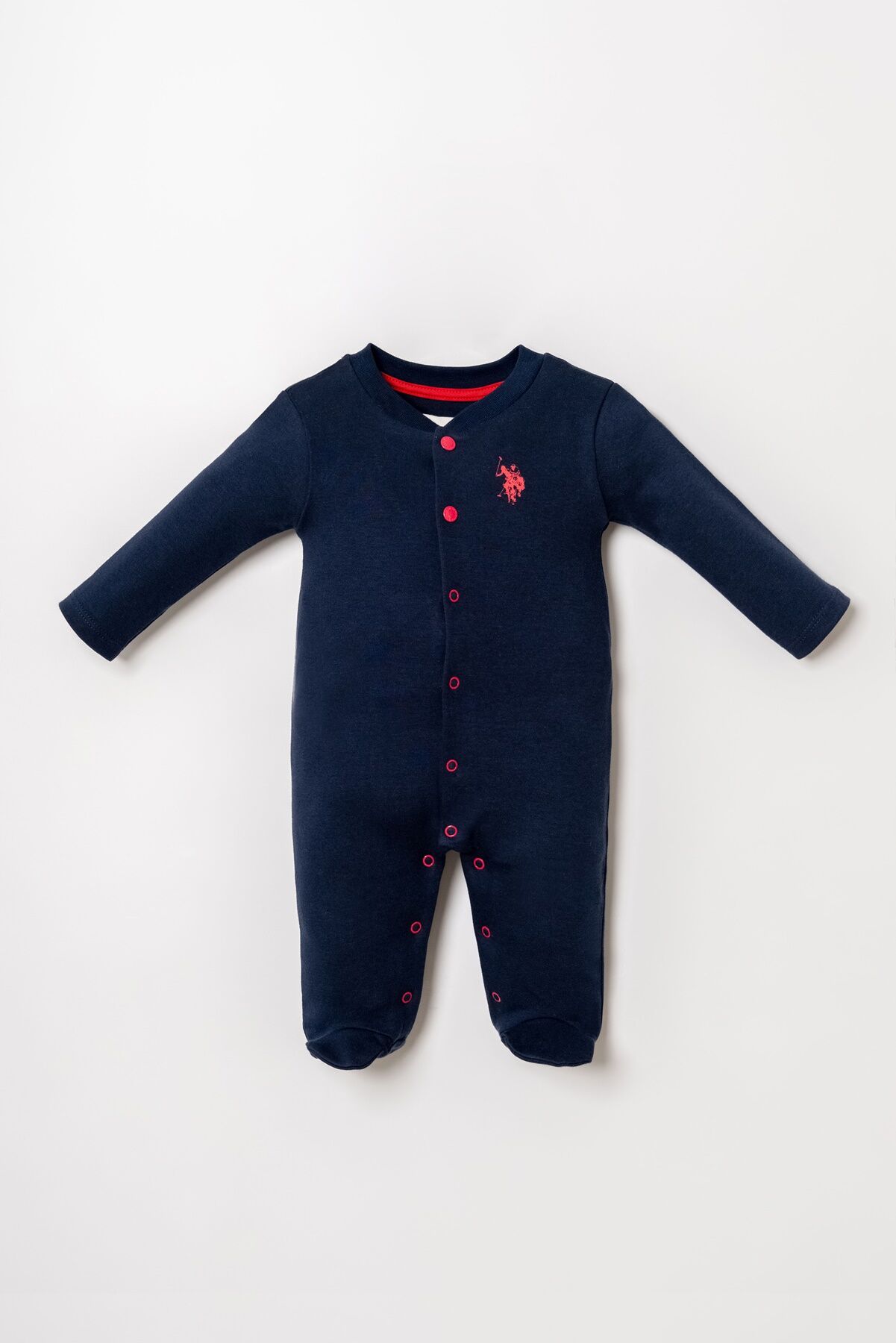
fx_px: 2798
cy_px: 672
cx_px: 448
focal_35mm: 75
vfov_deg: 27.0
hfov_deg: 18.2
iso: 160
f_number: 6.3
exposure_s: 1/125
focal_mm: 50
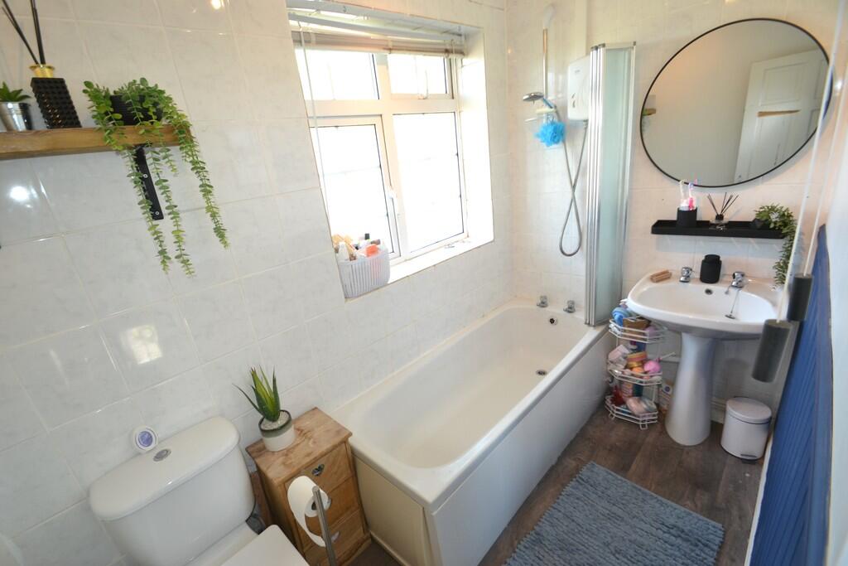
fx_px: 353
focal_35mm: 15
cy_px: 283
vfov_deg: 77.3
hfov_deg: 100.4
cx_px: 424
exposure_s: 1/60
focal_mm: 10
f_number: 3.5
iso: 400
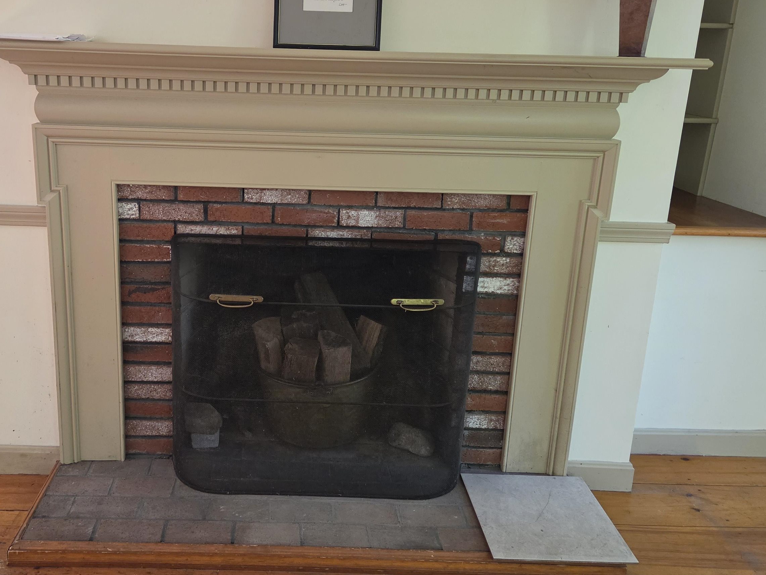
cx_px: 295
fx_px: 686
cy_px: 225
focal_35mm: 31
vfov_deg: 45.1
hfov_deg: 57.8
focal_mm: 5.4
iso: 1000
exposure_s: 1/120
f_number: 1.8
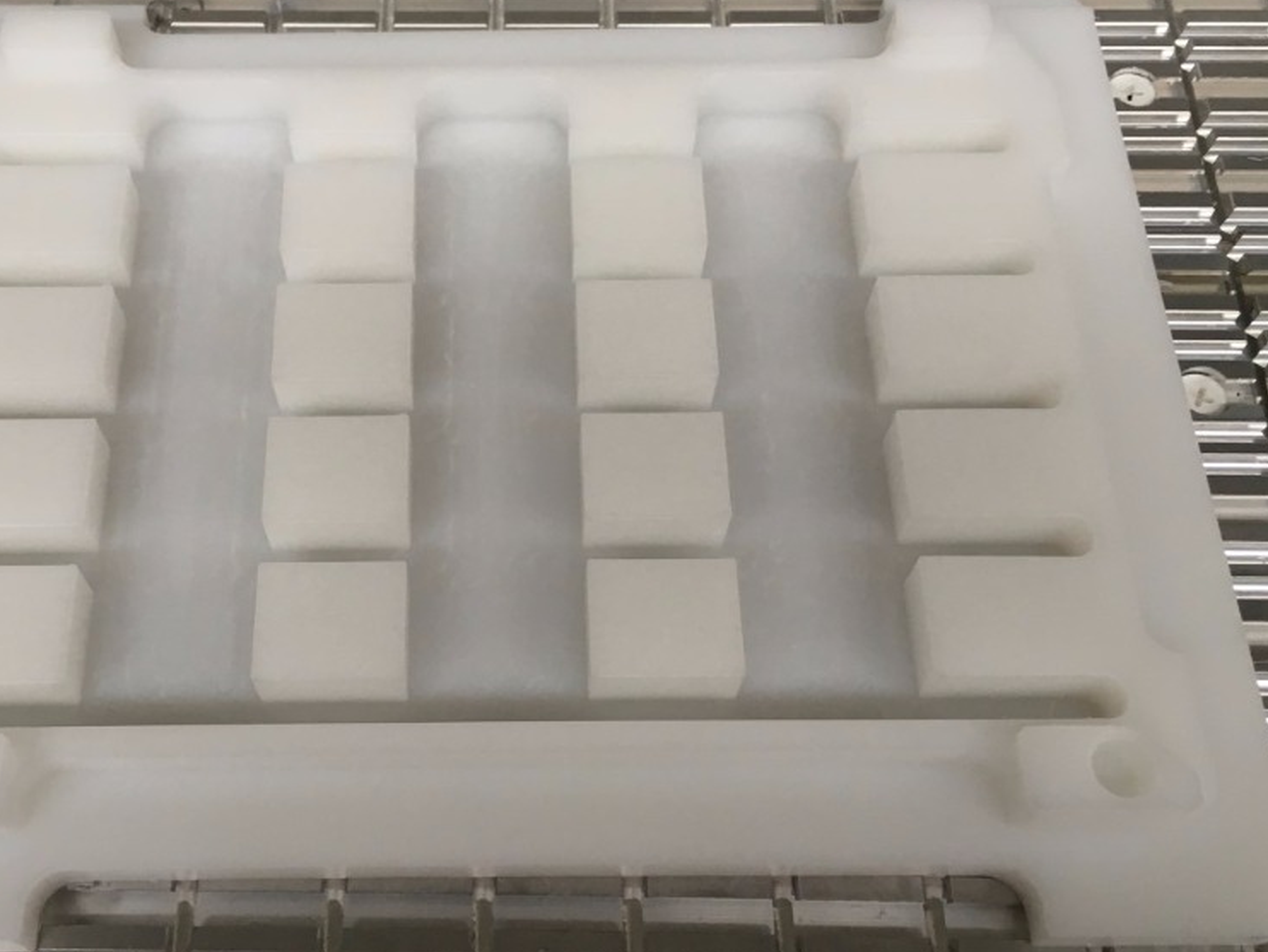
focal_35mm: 40
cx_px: 482
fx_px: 1466
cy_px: 470
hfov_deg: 46.4
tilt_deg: -63.3
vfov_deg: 36.0
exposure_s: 1/33
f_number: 2.2
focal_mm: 4.15
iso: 100
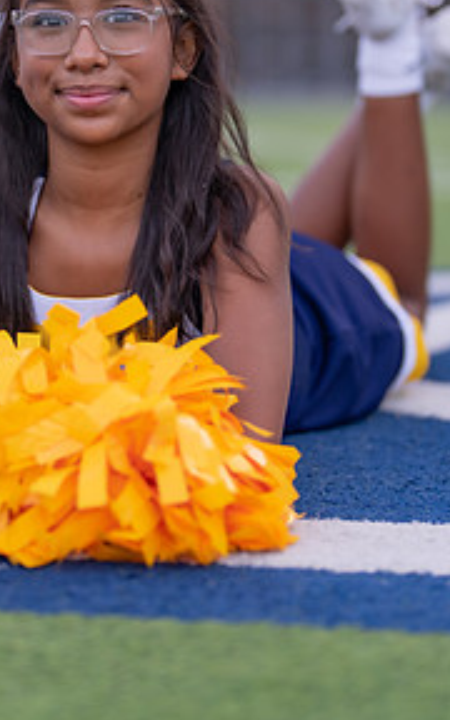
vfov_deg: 18.9
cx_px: 125
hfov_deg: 11.9
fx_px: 2158
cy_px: 242
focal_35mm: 110
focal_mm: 50
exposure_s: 1/320
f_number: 1.2
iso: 100
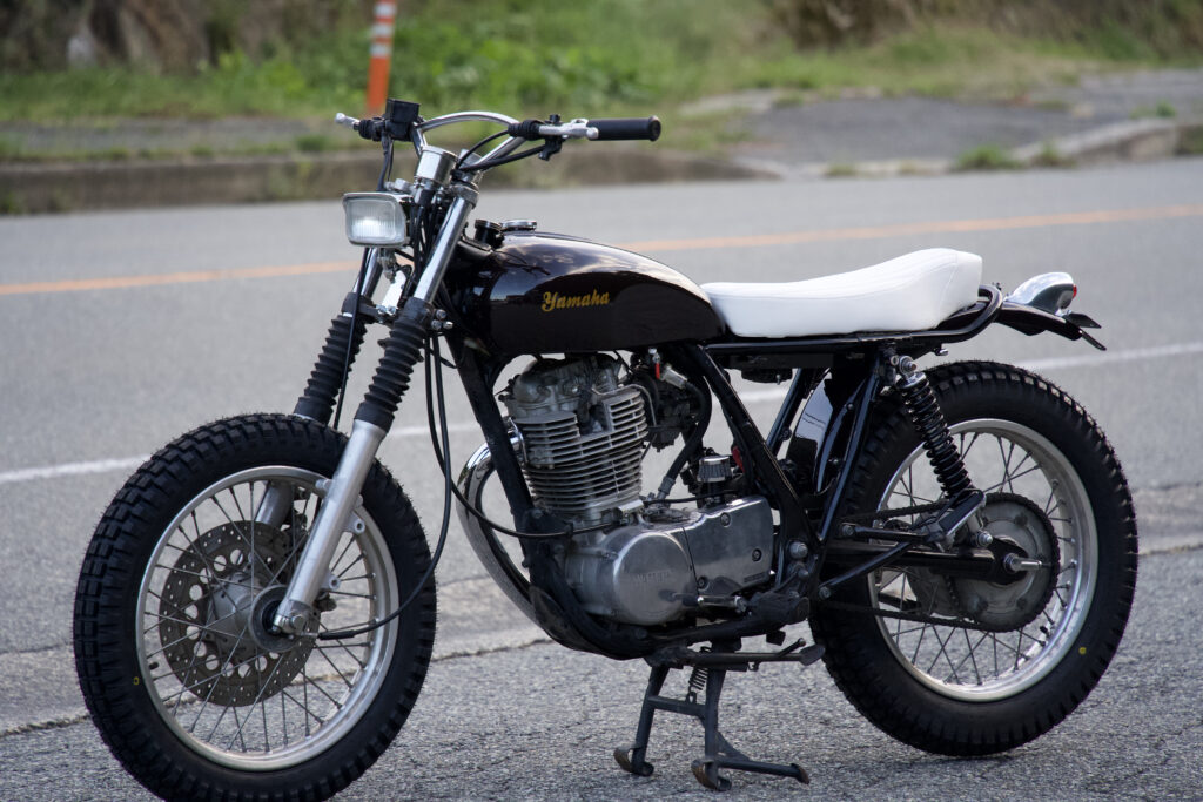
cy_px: 401
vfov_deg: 6.9
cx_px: 602
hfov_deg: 10.3
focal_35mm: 200
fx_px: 6684
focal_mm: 200
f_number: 5.6
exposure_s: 1/250
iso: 2500
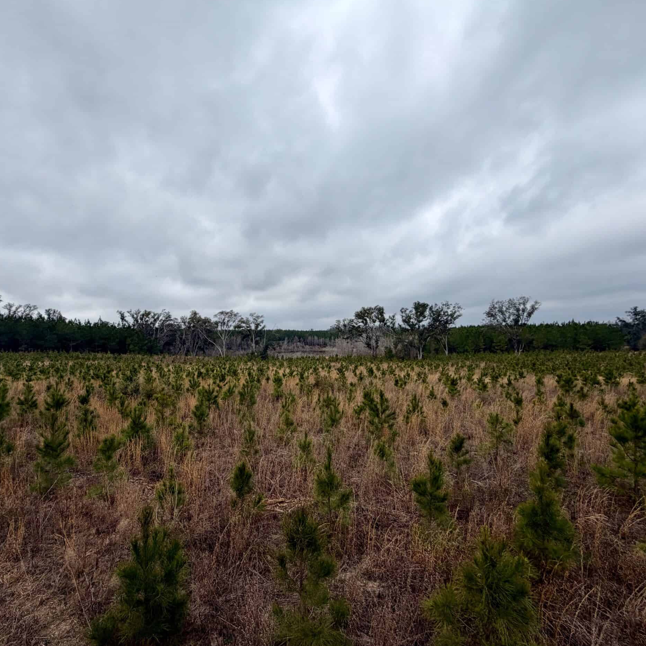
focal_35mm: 17
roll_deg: +0.8
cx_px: 291
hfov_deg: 83.7
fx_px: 359
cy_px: 323
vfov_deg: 84.0
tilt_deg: +3.3
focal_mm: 2.22
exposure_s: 1/770
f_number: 2.2
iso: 32
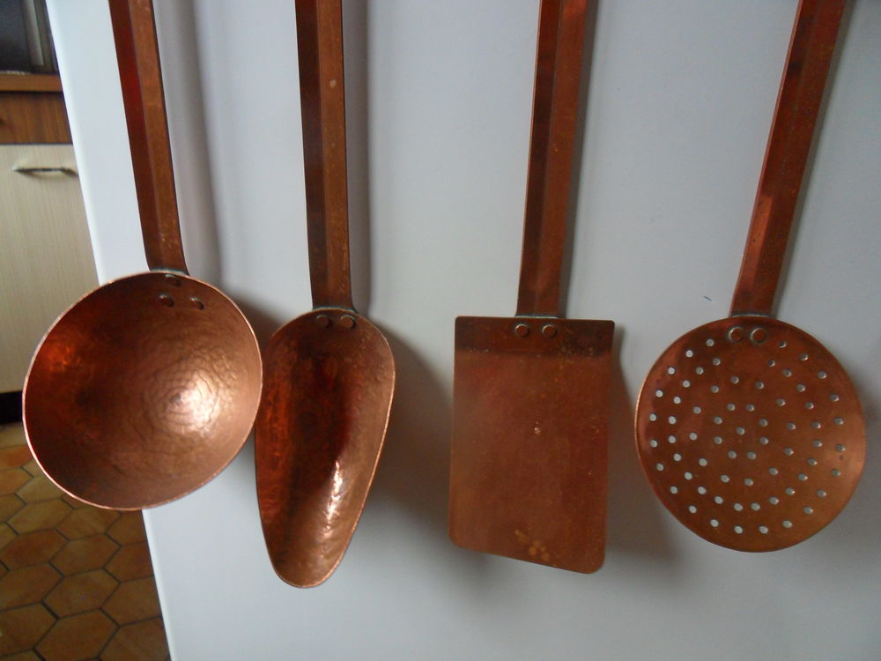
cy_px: 330
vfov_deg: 56.8
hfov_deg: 71.6
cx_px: 440
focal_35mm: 24
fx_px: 611
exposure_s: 1/30
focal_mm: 4.2
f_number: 3.3
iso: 200
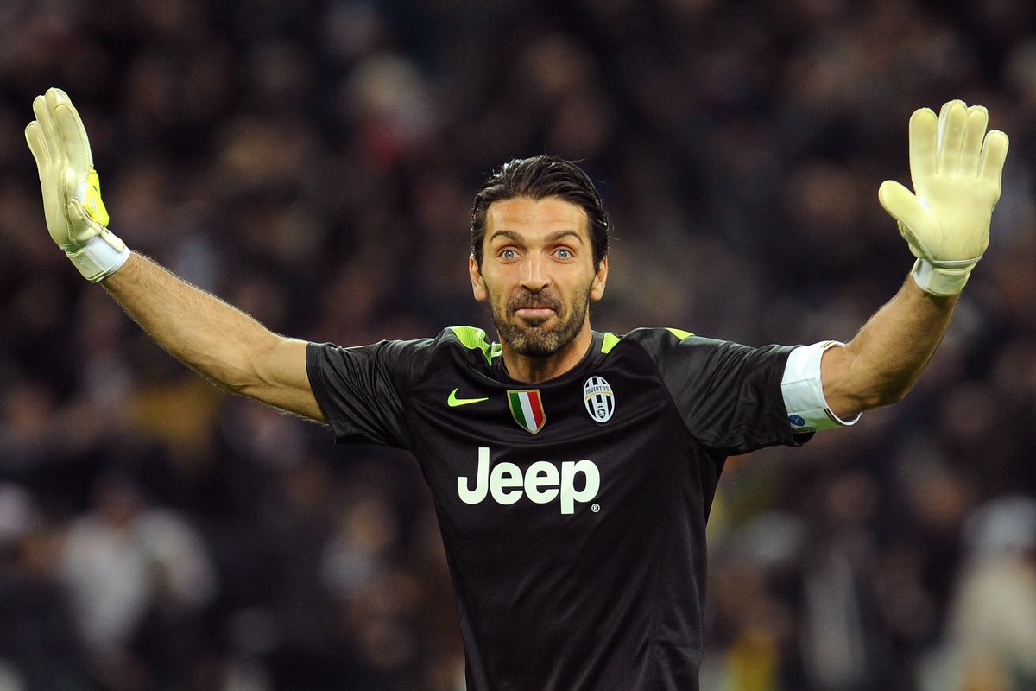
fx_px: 12086
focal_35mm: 420
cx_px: 518
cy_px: 346
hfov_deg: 4.9
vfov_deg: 3.3
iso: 1600
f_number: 4
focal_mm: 420
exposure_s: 1/800
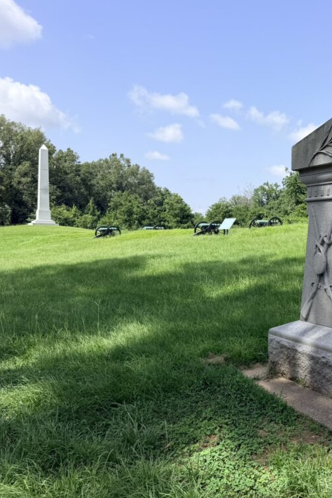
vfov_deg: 55.8
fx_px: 471
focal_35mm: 34
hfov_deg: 36.0
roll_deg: -1.6
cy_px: 251
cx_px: 312
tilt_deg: -3.4
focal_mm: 6.76
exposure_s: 1/3584
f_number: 1.78
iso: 80
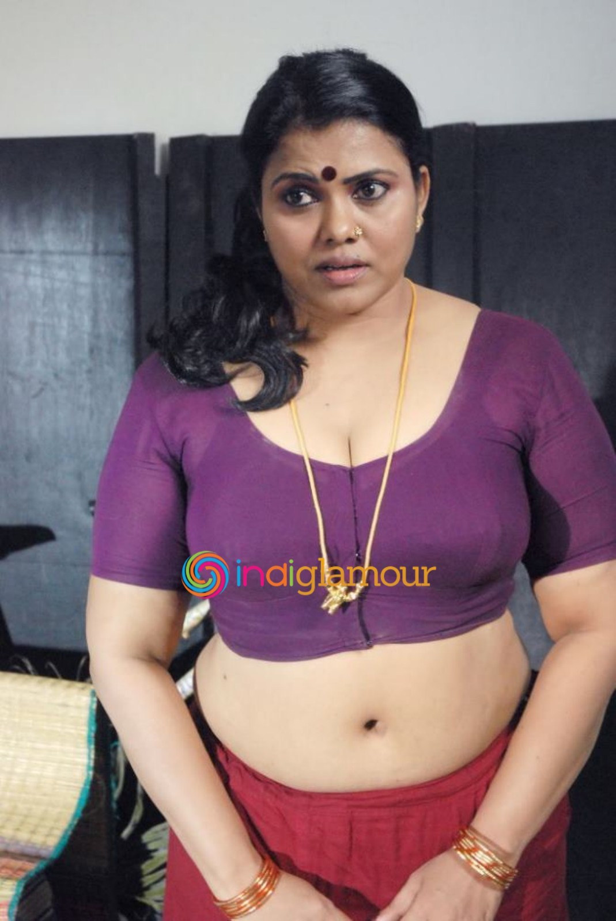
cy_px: 460
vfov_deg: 30.5
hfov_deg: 20.6
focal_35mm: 66
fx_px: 1691
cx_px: 308
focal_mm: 44
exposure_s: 1/200
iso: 1600
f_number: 7.1
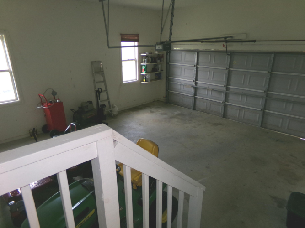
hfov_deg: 71.6
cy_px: 114
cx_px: 152
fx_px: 211
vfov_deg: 56.8
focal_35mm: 24
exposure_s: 1/34
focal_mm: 4.3
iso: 200
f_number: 3.7
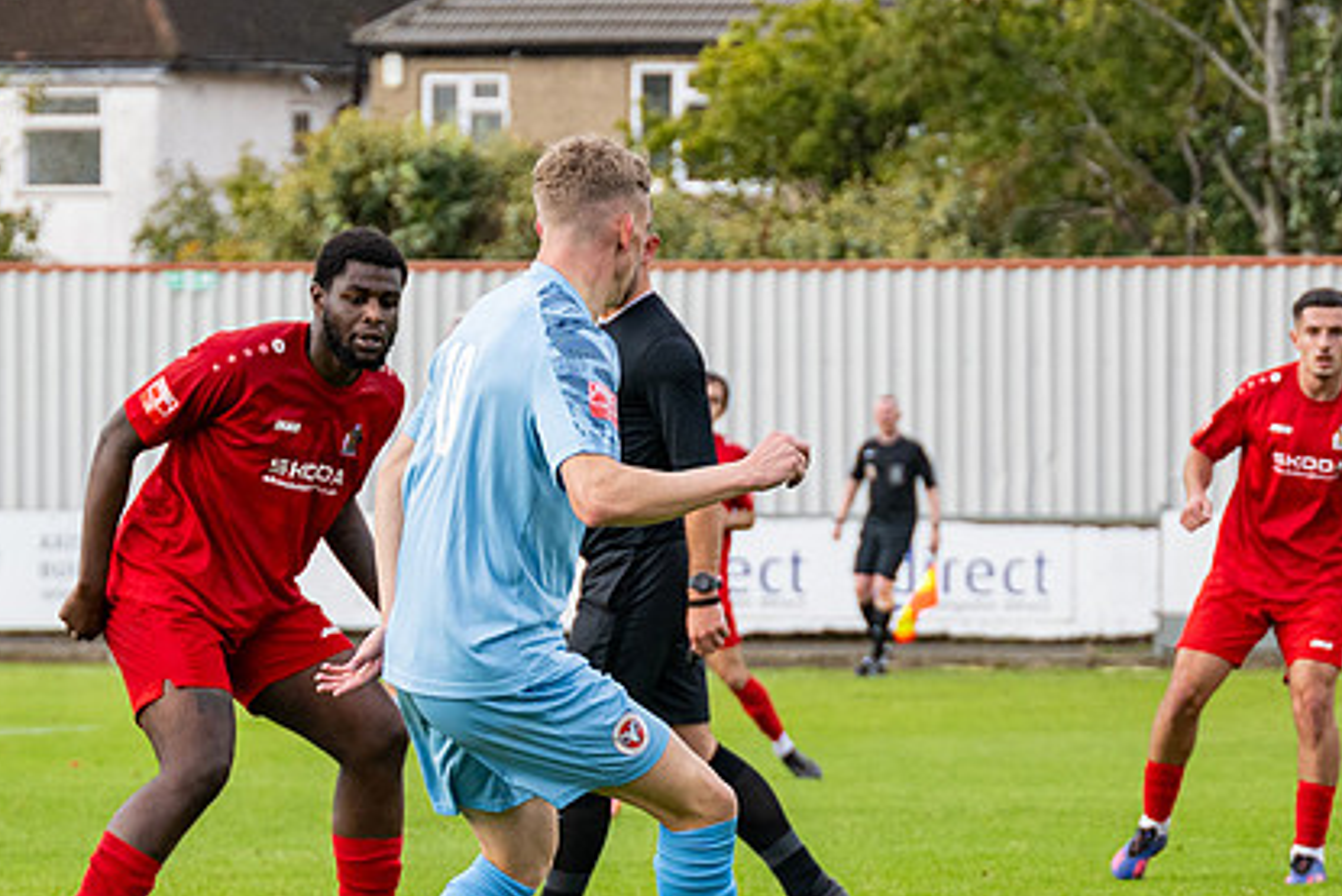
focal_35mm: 295
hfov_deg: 7.0
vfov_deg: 4.7
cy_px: 949
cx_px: 339
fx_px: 11000
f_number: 4
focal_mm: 98
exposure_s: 1/2000
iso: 400
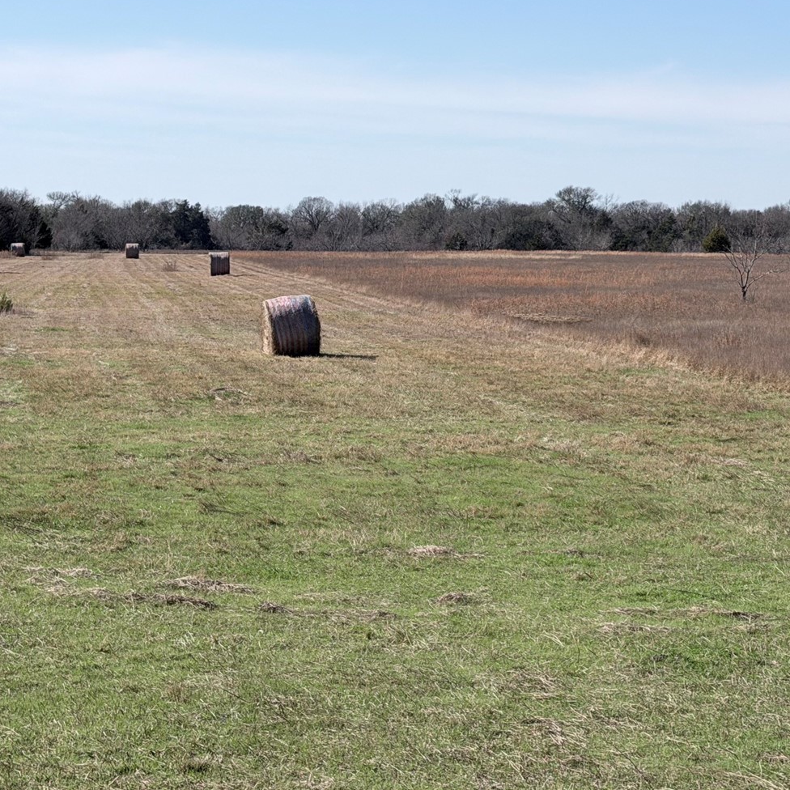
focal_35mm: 89
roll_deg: -0.1
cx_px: 363
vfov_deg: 19.5
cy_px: 325
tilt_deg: -1.5
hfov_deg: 19.5
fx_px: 2298
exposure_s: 1/7143
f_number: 1.78
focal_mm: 6.76
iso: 64
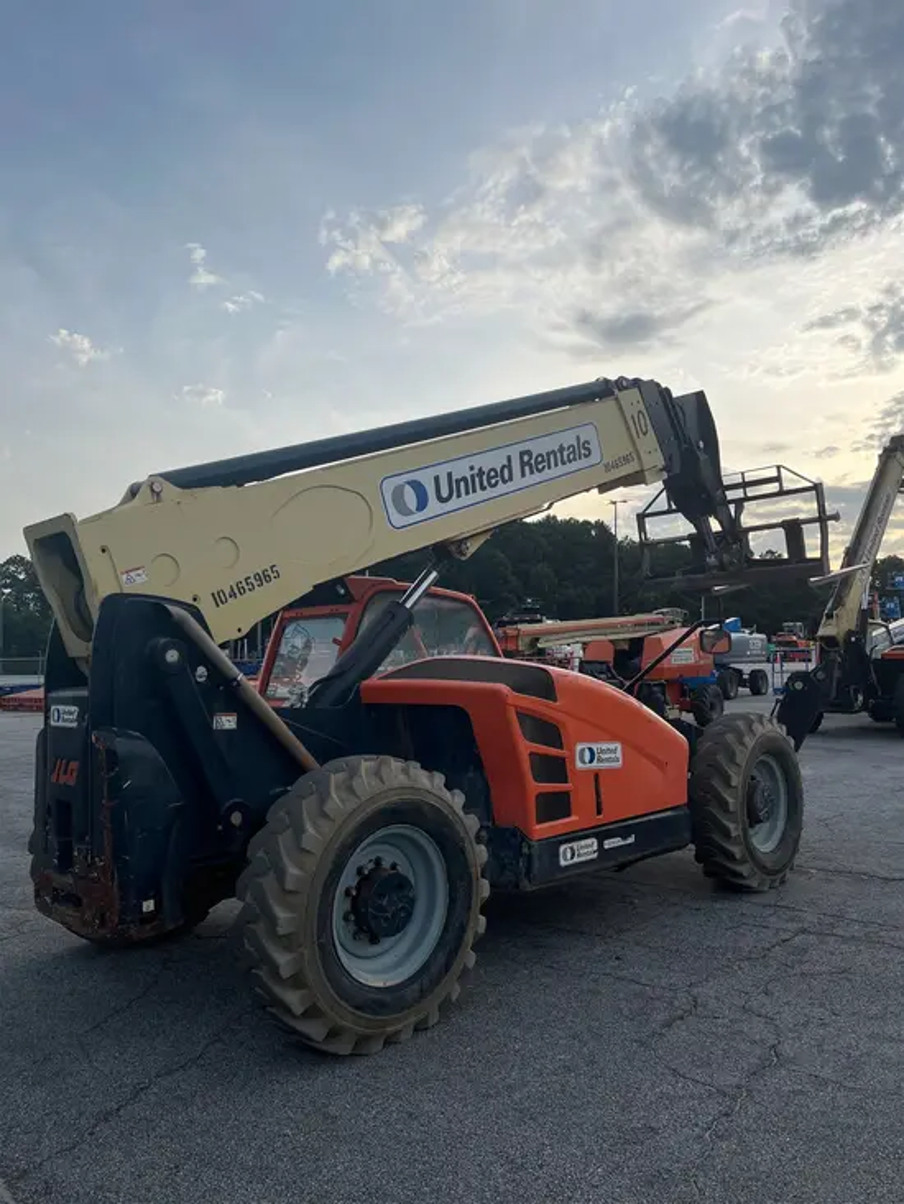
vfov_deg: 67.3
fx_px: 905
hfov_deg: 53.1
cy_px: 602
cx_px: 452
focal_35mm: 26
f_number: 1.6
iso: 50
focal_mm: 5.1
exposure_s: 1/2688
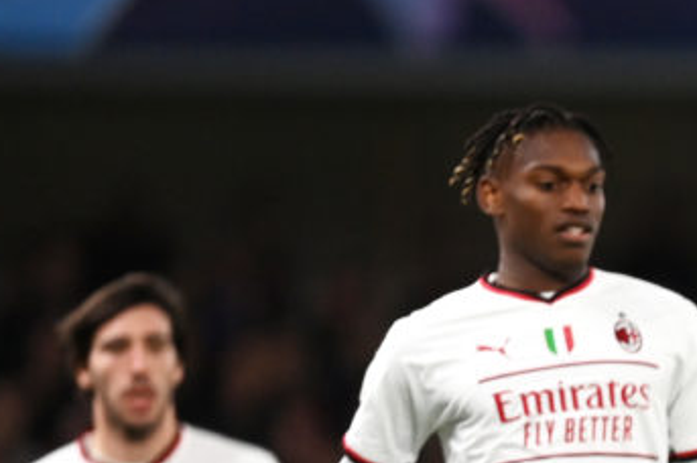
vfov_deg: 1.0
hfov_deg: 1.5
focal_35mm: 1331
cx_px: 1081
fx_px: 25745
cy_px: 684
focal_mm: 400
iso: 2000
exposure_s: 1/1600
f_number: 2.8
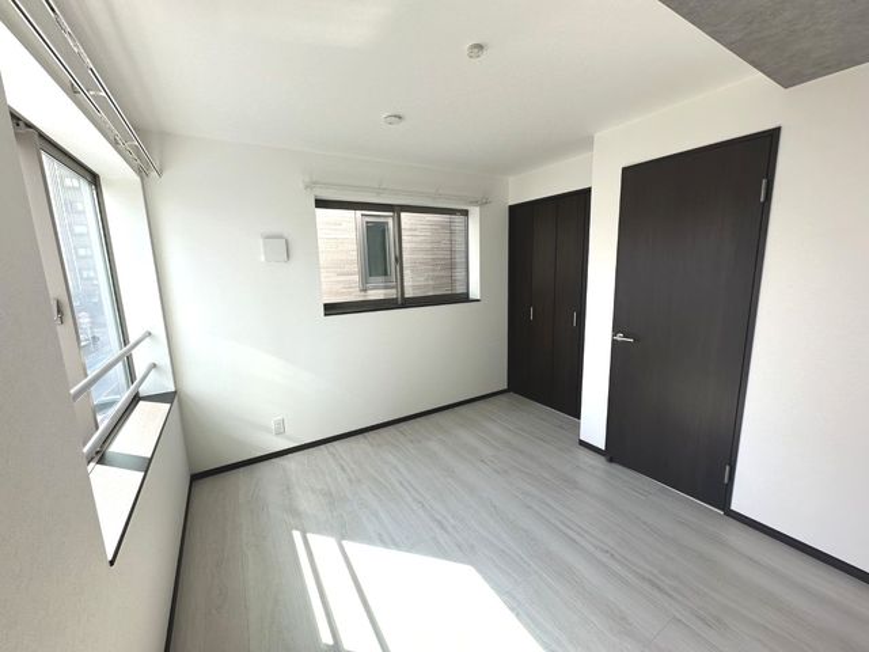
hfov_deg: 102.1
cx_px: 434
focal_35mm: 14
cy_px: 326
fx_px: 351
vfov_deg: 85.7
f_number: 2.2
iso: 40
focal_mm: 2.22
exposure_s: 1/163
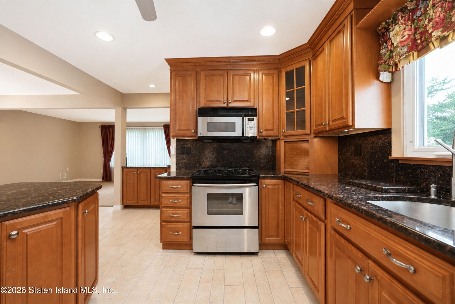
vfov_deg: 73.8
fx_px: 202
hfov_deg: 96.7
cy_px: 152
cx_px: 228
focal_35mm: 16
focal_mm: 16
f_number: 4
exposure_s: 1/6
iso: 64
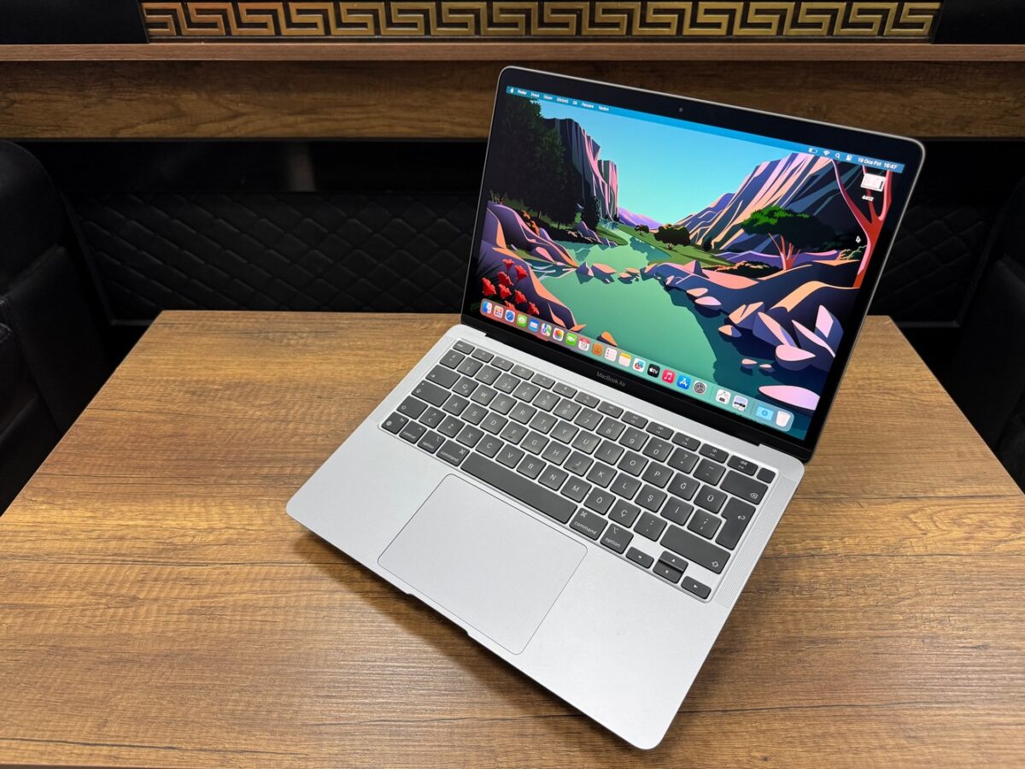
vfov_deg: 56.8
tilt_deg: -35.3
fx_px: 711
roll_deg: +0.7
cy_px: 384
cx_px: 512
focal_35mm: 24
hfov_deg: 71.6
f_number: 1.78
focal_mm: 6.76
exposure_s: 1/100
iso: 200
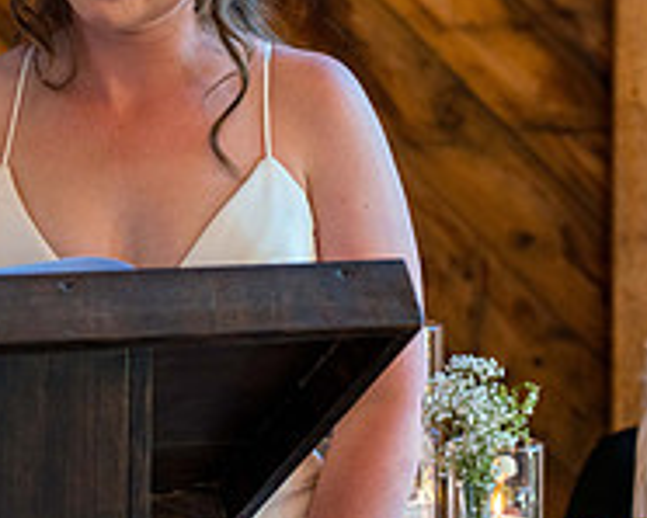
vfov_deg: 7.3
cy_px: -64
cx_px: -209
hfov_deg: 9.0
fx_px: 4042
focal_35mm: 211
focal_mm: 72
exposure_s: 1/125
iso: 1000
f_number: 3.5
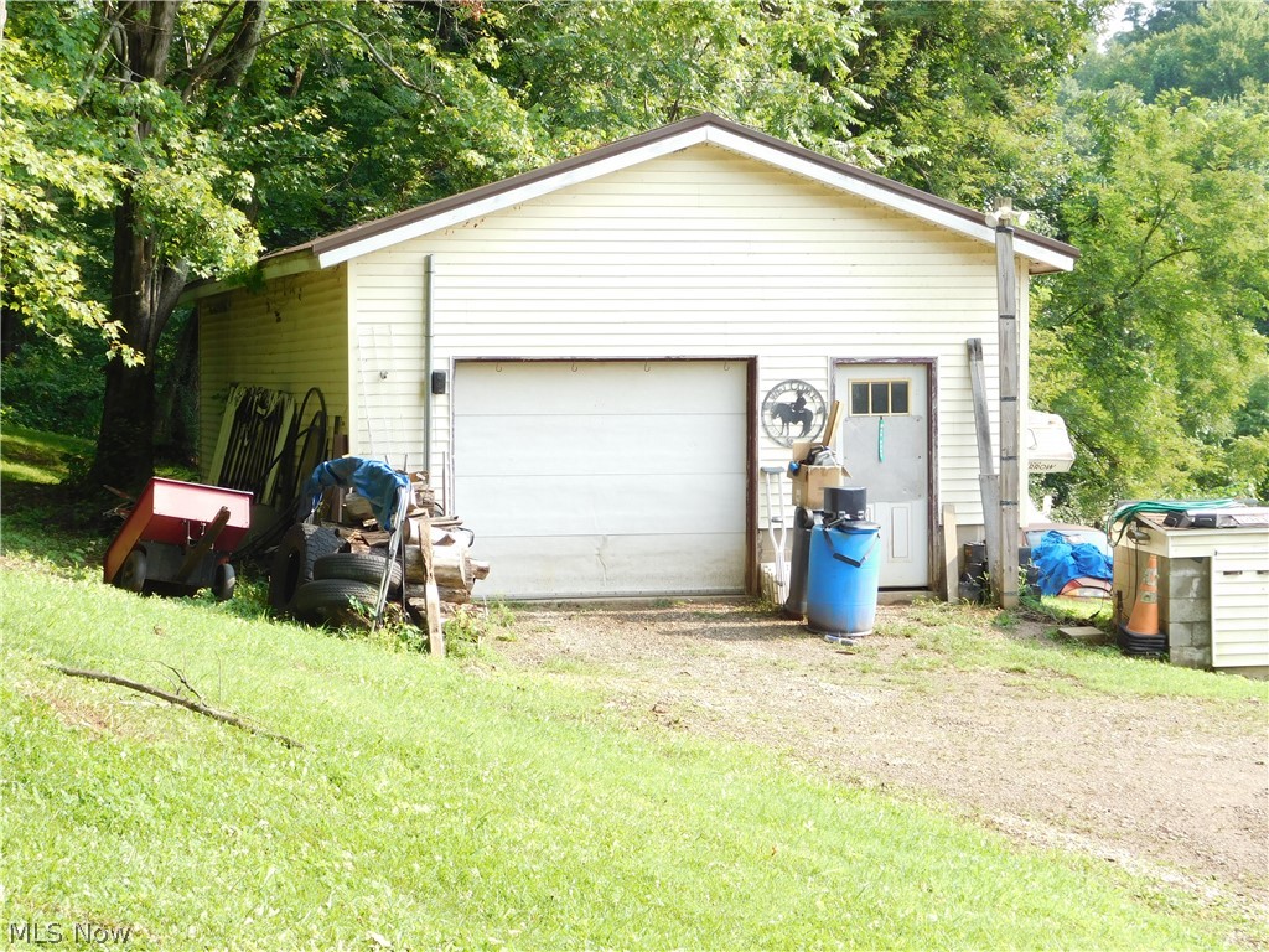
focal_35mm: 80
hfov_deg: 24.4
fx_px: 2933
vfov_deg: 18.4
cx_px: 634
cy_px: 476
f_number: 4.4
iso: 125
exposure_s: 1/125
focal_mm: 14.2
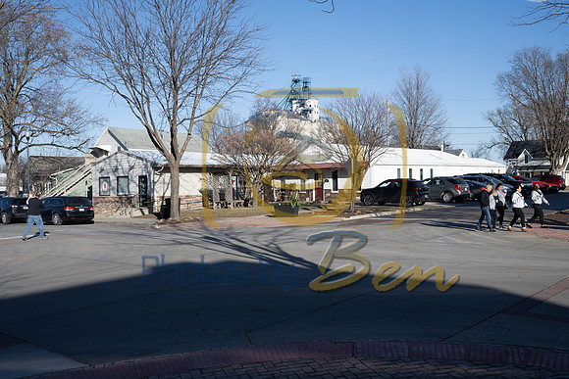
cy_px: 190
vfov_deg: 36.9
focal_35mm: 36
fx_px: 569
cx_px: 284
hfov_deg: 53.1
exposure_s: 1/200
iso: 200
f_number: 13
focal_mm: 36
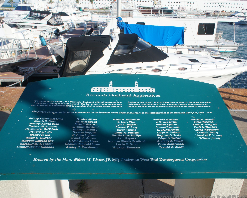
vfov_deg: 51.5
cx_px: 128
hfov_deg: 62.2
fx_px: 205
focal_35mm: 28
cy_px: 100
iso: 200
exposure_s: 1/500
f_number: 7.1
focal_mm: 16
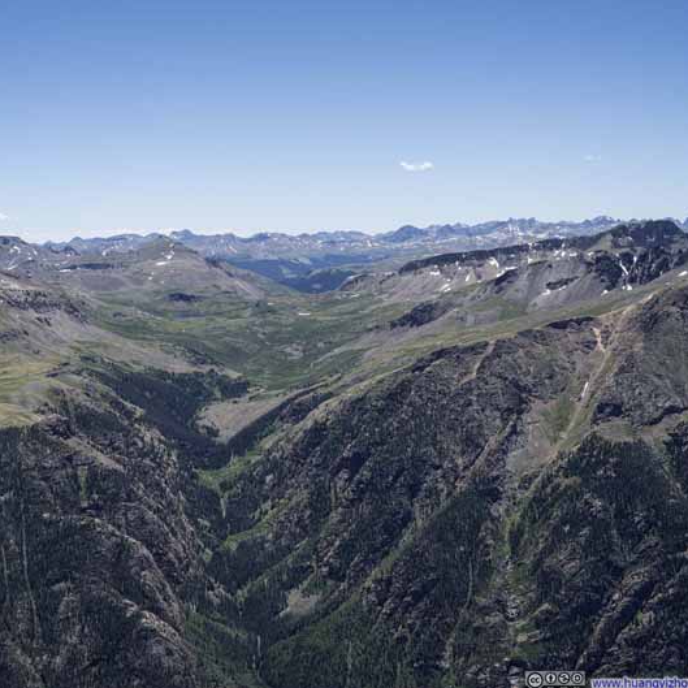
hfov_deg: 31.3
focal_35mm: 54
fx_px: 1214
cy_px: 345
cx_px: 205
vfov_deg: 31.6
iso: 64
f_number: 6.3
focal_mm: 42
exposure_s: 1/400
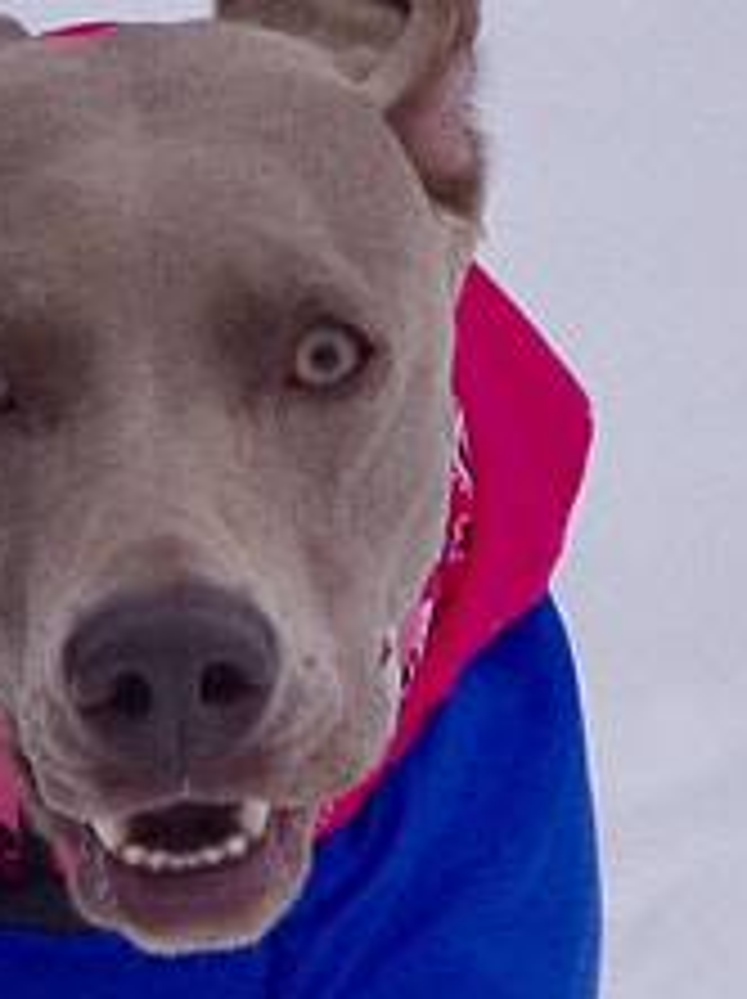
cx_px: 477
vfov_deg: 1.3
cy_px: 772
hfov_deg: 1.0
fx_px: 45001
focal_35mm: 1561
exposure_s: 1/1250
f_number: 7.1
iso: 200
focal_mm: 150
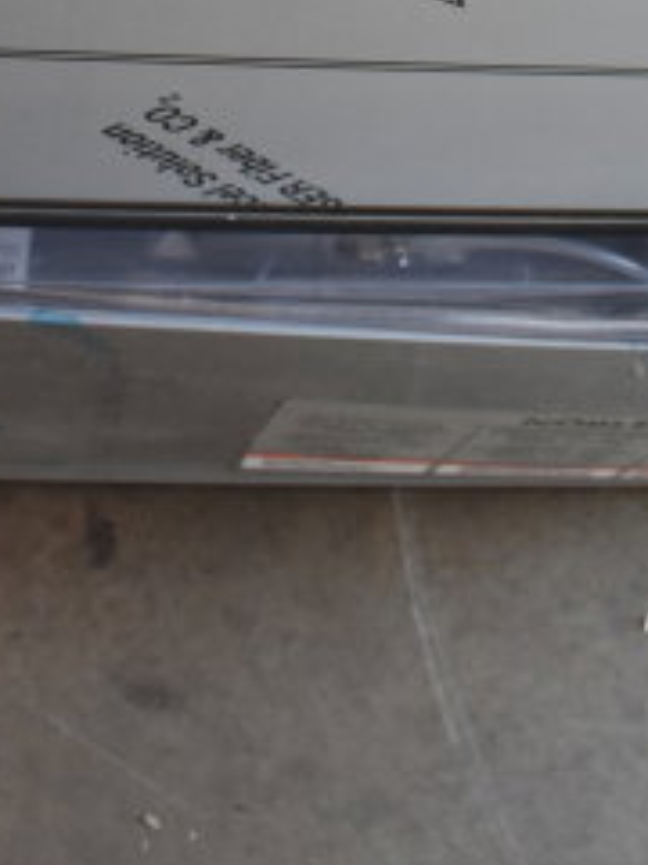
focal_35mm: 99
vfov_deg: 17.5
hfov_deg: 14.9
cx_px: 475
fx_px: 2471
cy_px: -492
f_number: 3.5
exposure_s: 1/30
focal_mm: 18
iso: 360
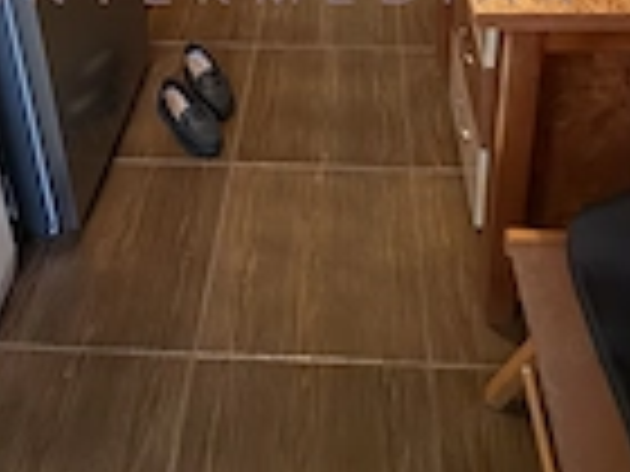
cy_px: -193
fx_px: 728
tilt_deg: -16.6
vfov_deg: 27.6
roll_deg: +1.4
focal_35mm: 40
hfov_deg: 46.8
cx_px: 320
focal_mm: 2.22
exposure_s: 1/40
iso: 800
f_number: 2.2
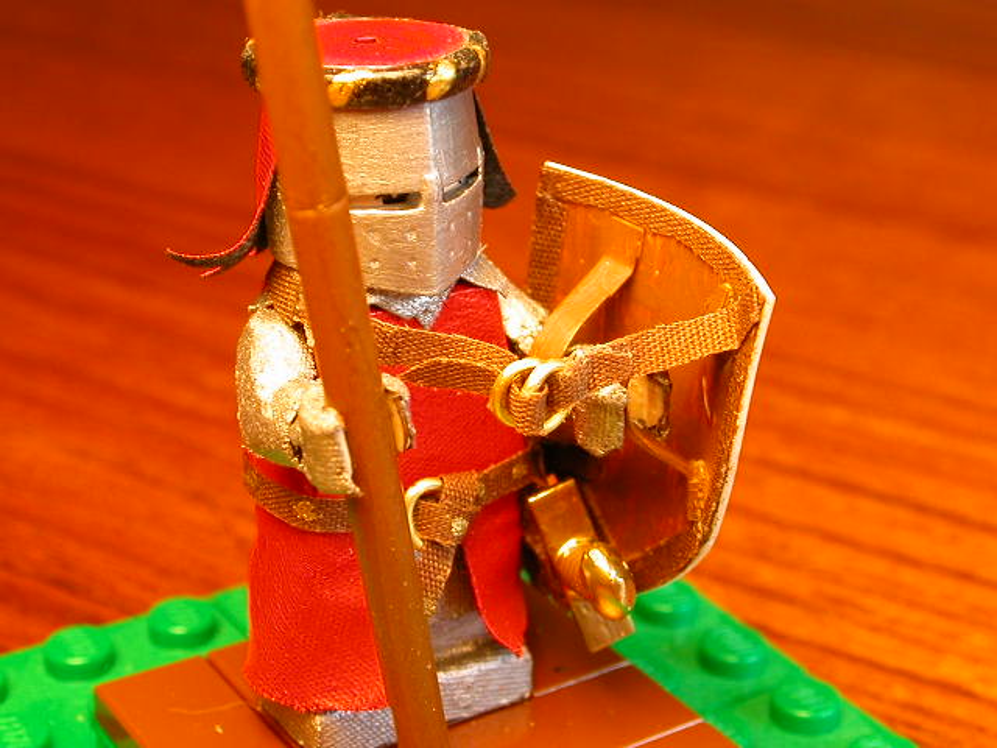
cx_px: 498
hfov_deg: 25.3
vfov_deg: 19.1
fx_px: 2218
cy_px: 374
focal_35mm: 77
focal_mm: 11.8
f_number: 4
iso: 100
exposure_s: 1/33.5
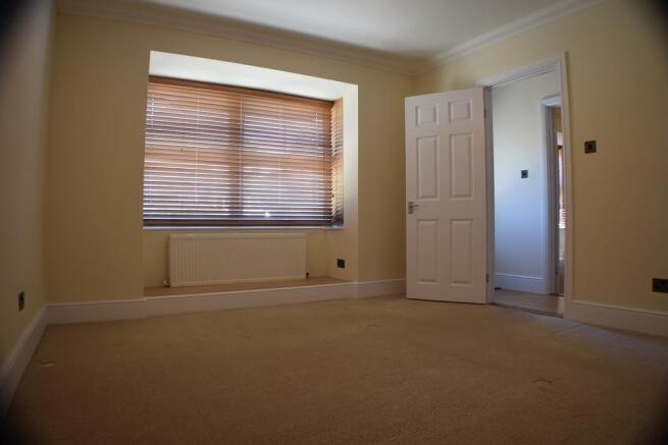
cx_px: 334
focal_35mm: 30
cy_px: 222
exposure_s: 1/80
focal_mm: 20
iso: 400
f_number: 4.5
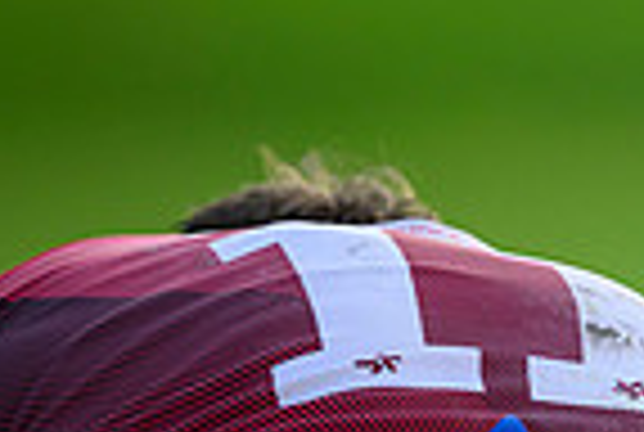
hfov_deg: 1.3
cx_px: 1211
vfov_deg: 0.9
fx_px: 29022
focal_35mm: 1619
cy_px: 133
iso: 800
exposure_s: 1/1600
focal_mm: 400
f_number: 3.2
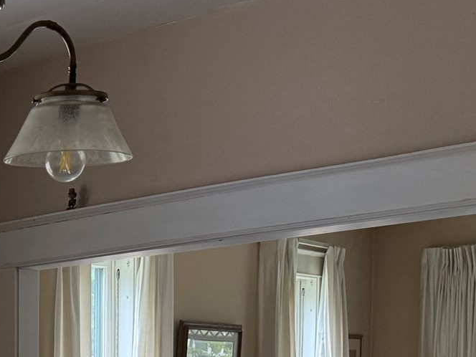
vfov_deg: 18.3
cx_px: -160
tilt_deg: -4.7
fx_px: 1018
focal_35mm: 74
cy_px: 490
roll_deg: +1.3
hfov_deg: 23.1
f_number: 1.78
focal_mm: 6.76
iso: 200
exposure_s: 1/86
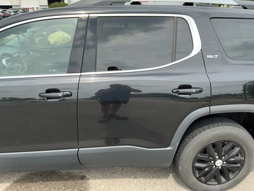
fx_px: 205
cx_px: 127
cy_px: 96
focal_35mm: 28
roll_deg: -1.2
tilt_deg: -19.0
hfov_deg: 63.4
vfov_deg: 49.7
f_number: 1.8
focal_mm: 3
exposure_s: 1/461
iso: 25
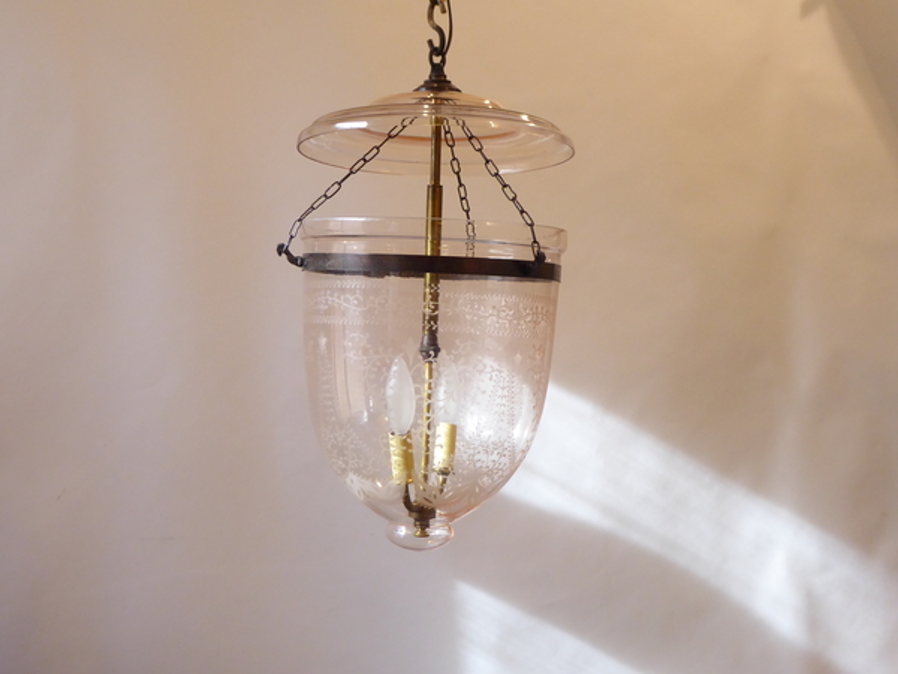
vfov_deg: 24.4
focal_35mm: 60
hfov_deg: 32.2
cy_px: 337
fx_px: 1557
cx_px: 449
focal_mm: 10.3
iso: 400
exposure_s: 1/40
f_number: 4.2
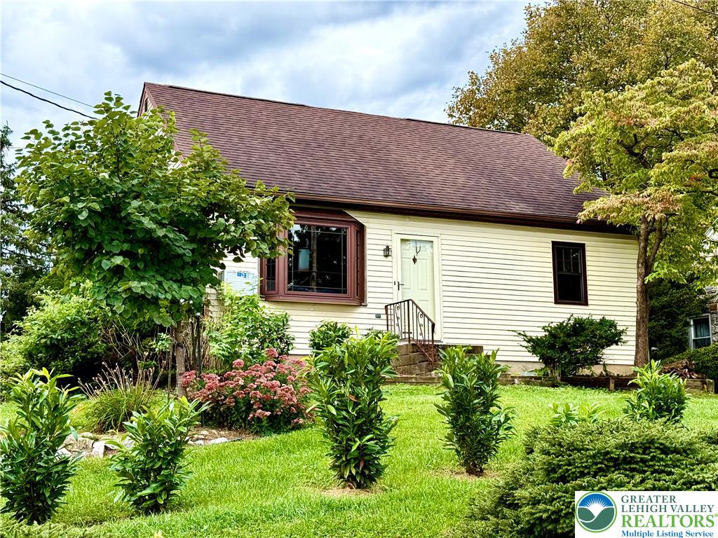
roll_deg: +0.3
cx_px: 359
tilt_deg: +9.8
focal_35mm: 48
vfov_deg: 30.3
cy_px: 269
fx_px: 996
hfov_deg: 39.7
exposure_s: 1/1377
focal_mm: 6.76
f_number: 1.78
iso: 80
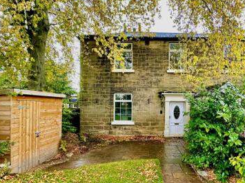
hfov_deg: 73.1
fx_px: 163
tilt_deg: -1.2
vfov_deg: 58.5
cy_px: 108
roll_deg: -1.0
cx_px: 147
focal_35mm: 23
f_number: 2.2
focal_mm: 2.22
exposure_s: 1/99
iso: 125
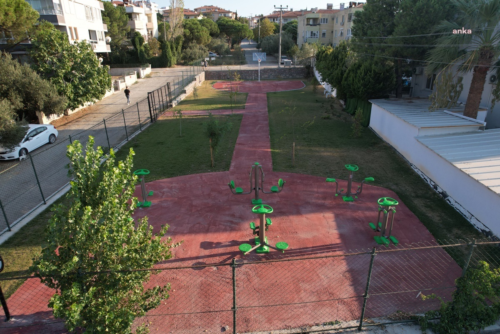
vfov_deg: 57.2
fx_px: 306
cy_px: 167
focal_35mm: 22
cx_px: 250
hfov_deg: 78.6
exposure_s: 1/800
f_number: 2.8
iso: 100
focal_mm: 8.38
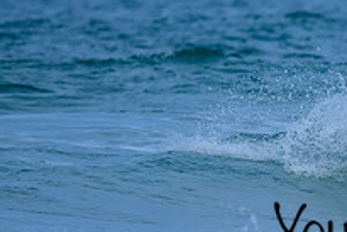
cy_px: 214
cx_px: 449
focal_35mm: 2261
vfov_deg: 0.6
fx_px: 21808
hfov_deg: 0.9
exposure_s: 1/2000
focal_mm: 800
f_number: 6.3
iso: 360
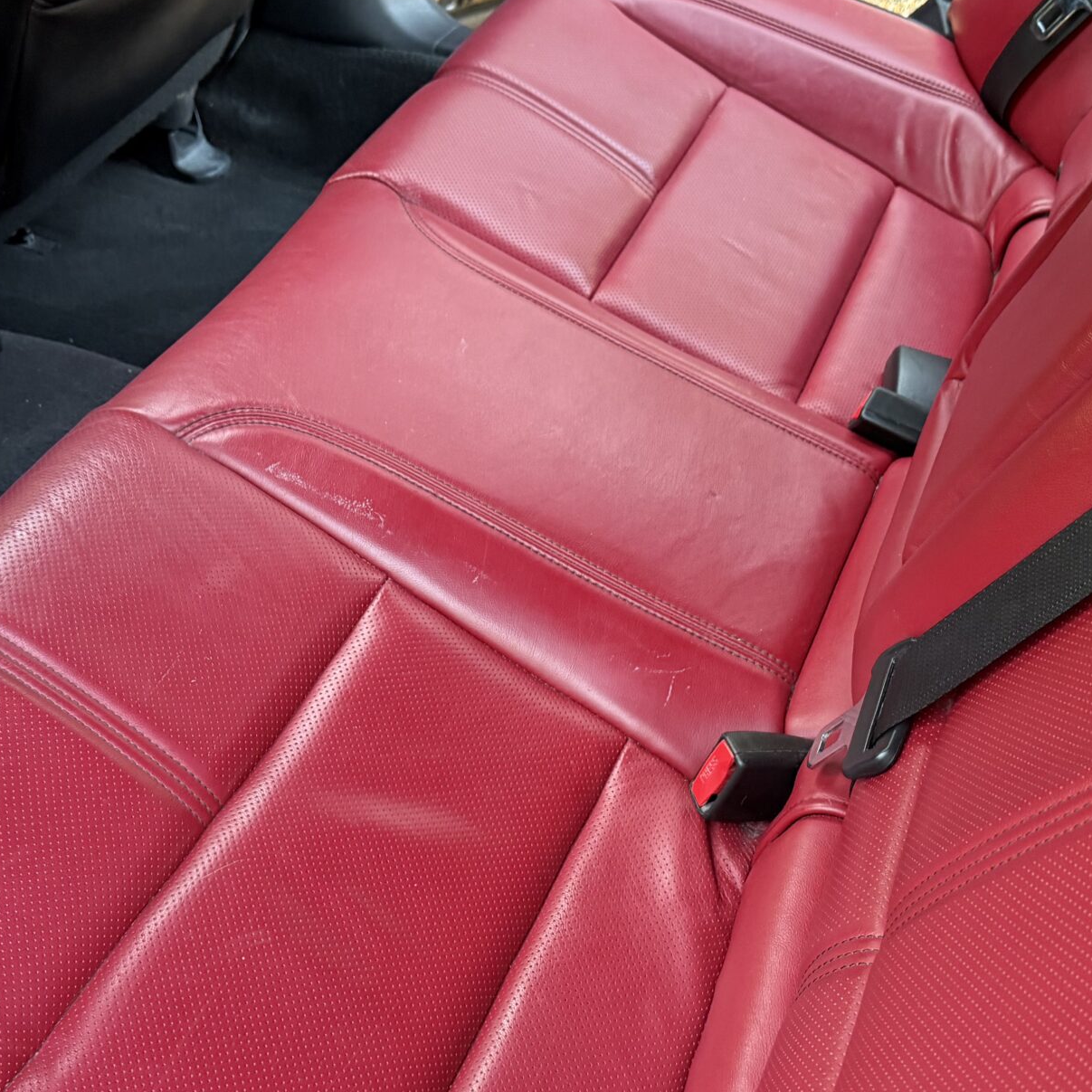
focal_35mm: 45
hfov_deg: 37.5
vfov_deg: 37.5
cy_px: 571
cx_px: 510
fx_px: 1606
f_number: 1.78
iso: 400
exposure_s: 1/60
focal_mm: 6.76
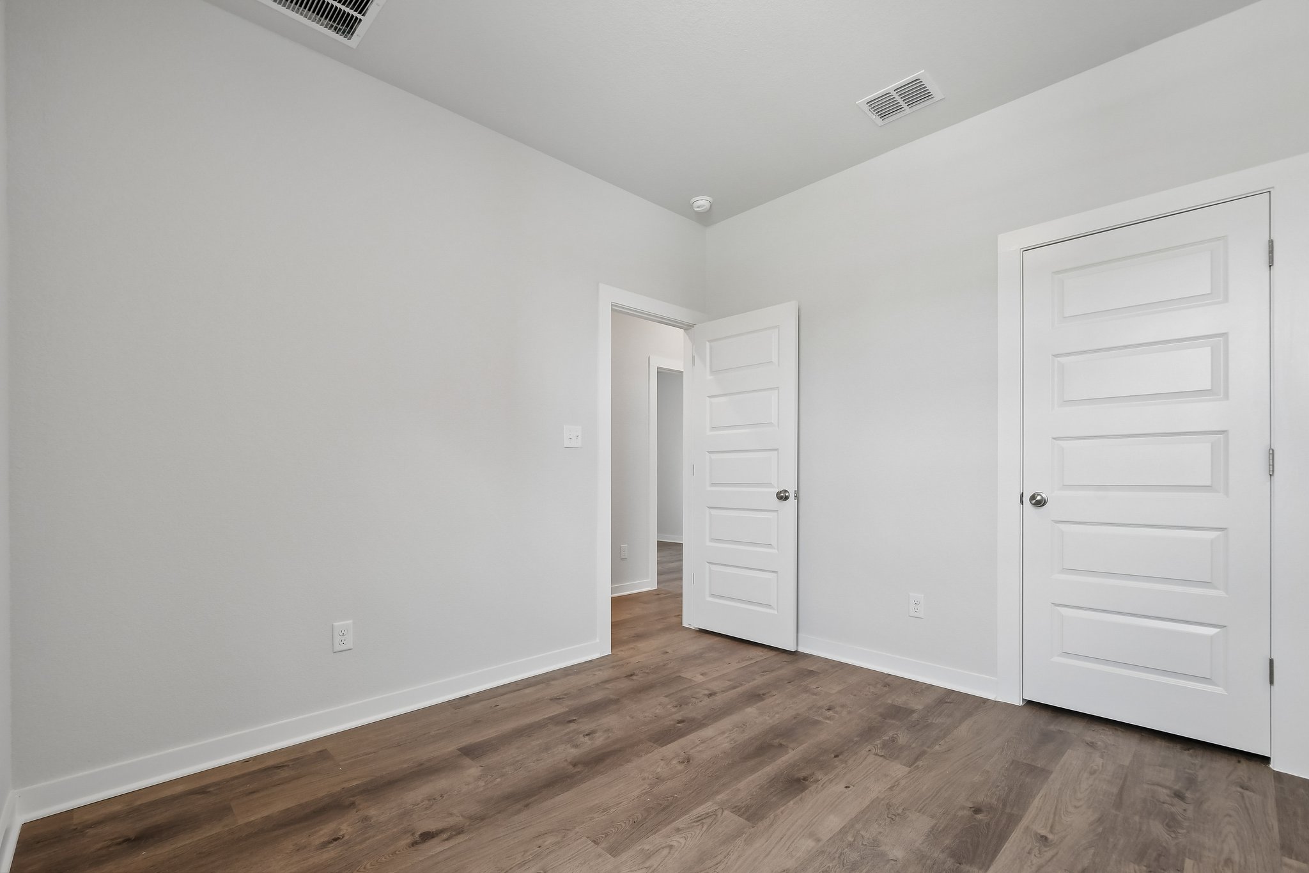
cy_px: 436
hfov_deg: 100.4
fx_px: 545
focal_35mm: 15
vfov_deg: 77.3
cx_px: 654
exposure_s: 1/30
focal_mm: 10
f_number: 8
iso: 400
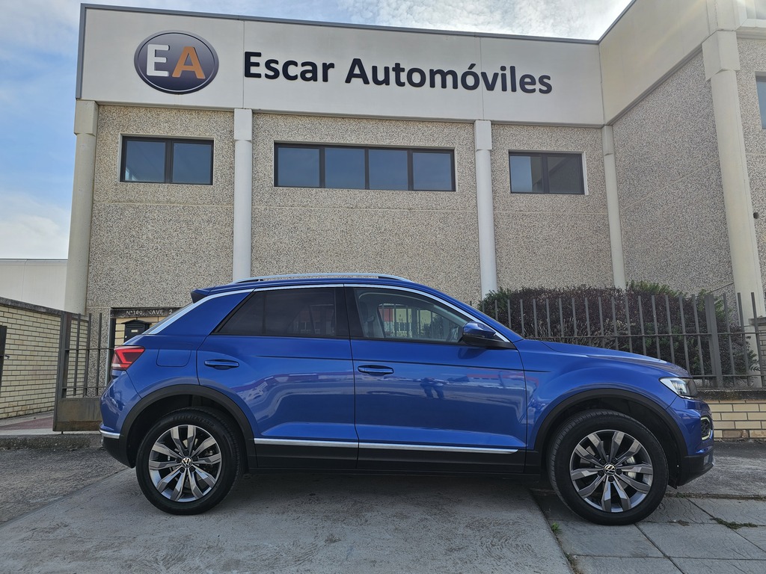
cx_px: 383
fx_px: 509
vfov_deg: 58.9
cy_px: 287
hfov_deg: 73.9
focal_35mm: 23
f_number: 1.7
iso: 10
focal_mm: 6.3
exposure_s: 1/503
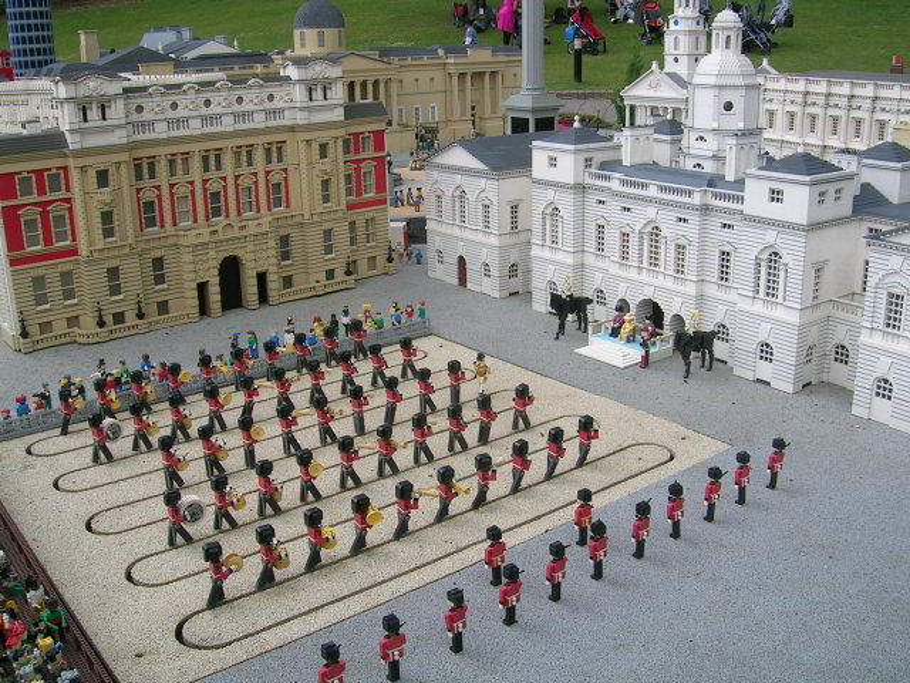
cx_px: 455
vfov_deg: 40.7
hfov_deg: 52.6
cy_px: 342
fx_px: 920
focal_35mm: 35
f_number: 4.8
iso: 50
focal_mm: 5.4
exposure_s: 1/249
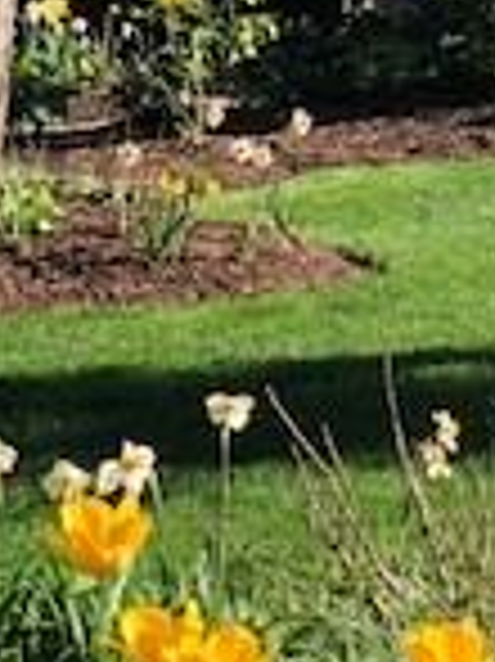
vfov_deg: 7.9
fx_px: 4754
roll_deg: +0.4
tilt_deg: -2.3
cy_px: -68
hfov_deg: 5.6
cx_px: 1386
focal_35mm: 249
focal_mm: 6.6
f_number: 2.8
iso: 20
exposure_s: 1/158
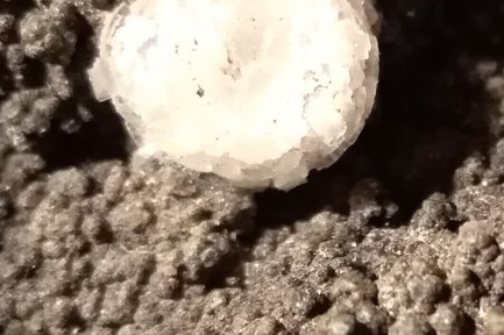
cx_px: 466
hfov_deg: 20.0
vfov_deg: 13.6
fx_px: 1399
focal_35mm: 100
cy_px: 227
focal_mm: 3.54
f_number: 2
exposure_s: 1/33.3
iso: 909
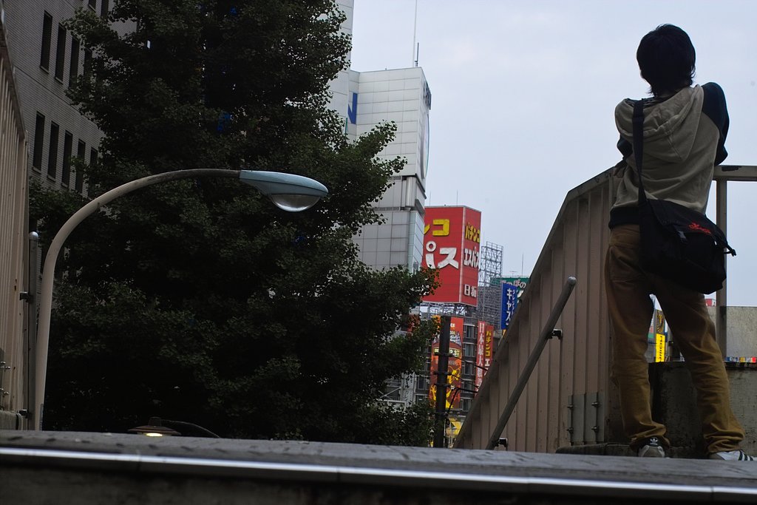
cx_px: 378
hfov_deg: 23.9
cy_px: 252
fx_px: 1787
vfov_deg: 16.1
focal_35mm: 85
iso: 100
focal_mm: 50
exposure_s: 1/200
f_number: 5.6
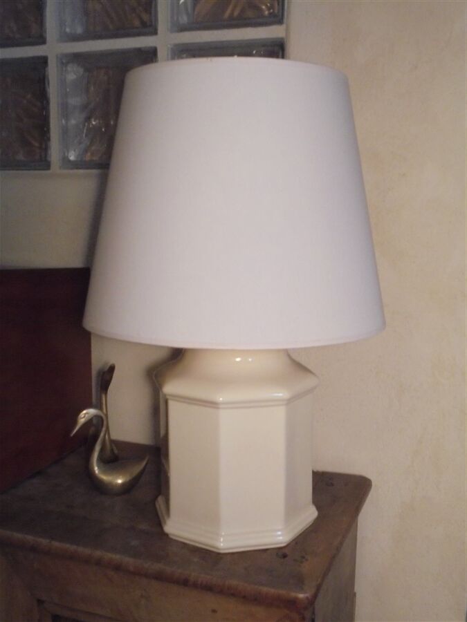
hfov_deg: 37.7
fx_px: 684
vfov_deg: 49.0
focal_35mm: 38
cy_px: 311
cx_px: 234
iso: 400
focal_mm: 6.9
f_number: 4.2
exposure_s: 1/15
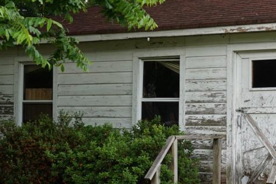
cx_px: 210
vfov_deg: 13.5
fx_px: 776
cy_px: 123
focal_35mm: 101
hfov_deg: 20.0
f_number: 5.6
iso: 100
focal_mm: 27
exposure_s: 1/60
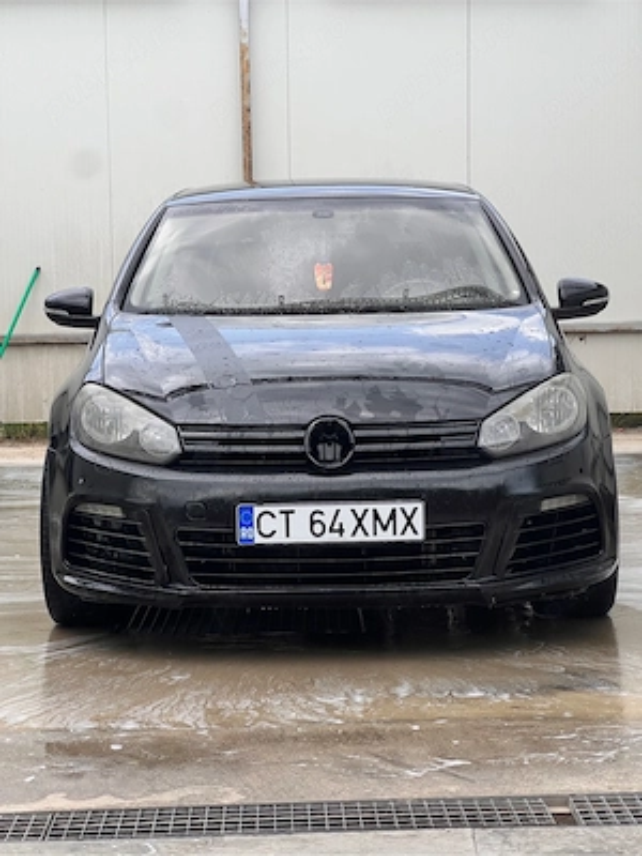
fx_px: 1904
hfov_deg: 19.1
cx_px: 321
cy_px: 428
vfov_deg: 25.3
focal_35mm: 77
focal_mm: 9
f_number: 2.8
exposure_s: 1/363
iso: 32
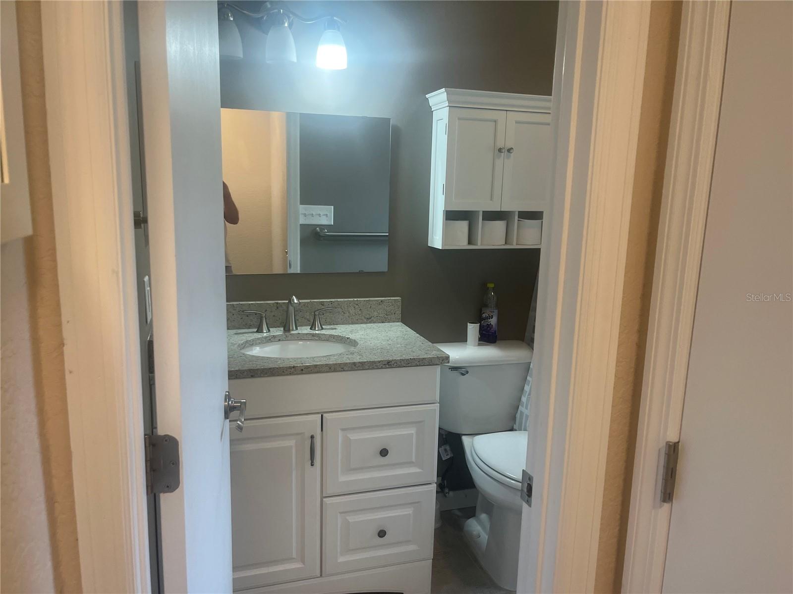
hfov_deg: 67.3
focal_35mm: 26
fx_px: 596
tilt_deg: -11.5
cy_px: 297
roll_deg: -1.5
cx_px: 396
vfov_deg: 53.1
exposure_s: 1/120
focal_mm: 5.1
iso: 100
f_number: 1.6
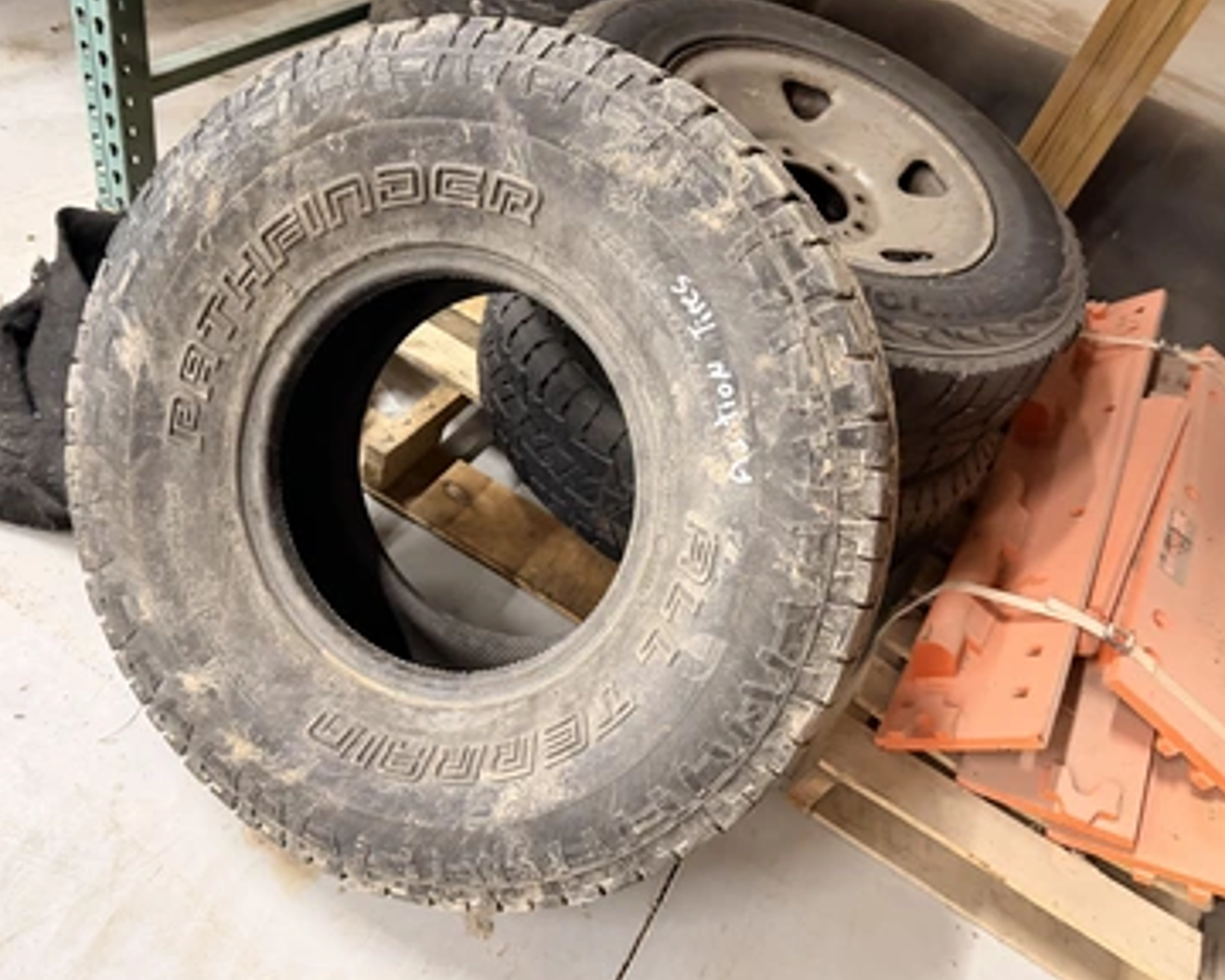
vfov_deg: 54.9
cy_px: 493
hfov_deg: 66.0
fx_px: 943
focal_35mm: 26
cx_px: 589
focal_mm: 6.76
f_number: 1.78
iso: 640
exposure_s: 1/40
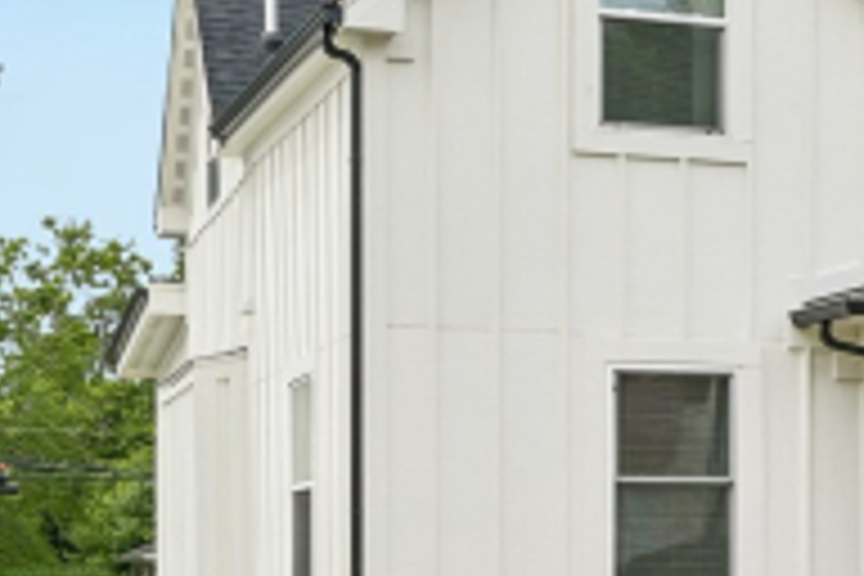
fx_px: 2064
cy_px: 40
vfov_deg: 15.7
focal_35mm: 86
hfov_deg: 22.5
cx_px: 922
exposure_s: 1/500
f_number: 8
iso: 100
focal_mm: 22
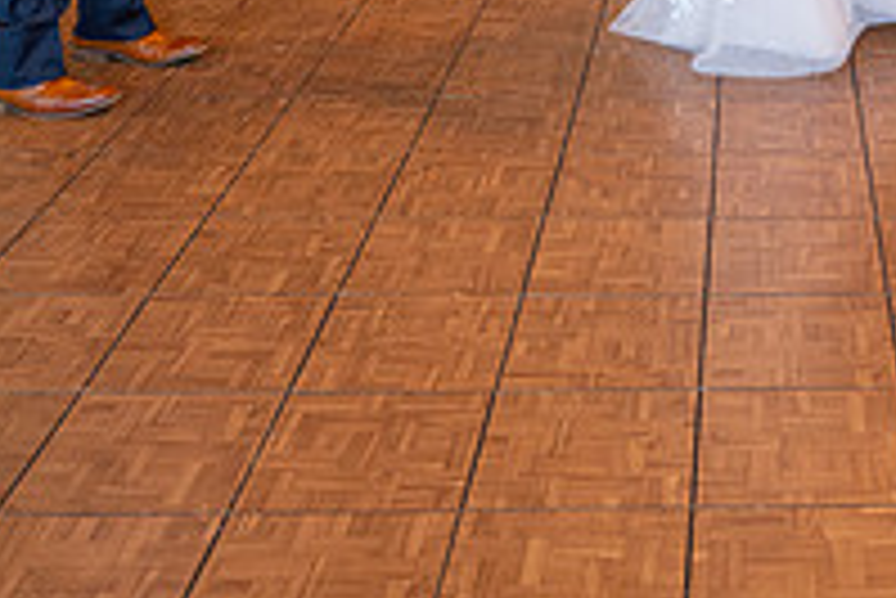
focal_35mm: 70
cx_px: 815
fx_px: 1743
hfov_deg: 27.7
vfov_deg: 17.8
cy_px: -245
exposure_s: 1/200
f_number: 2.8
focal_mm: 24
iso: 1000
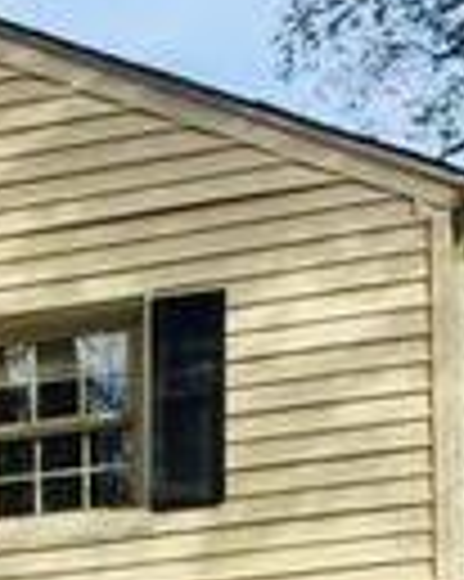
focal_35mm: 146
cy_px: 1140
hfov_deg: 10.3
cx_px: -135
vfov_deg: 11.9
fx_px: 2509
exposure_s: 1/807
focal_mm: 4.15
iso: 32
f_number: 2.2
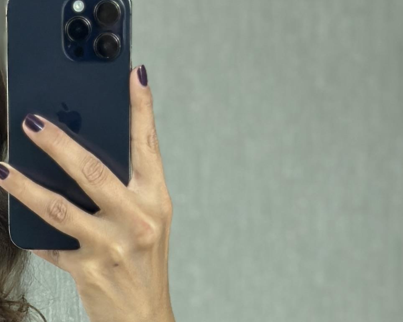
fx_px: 2338
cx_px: -124
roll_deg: +1.5
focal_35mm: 196
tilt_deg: -19.0
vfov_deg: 7.7
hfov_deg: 9.7
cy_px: 561
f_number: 1.78
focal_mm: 6.86
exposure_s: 1/61
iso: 125
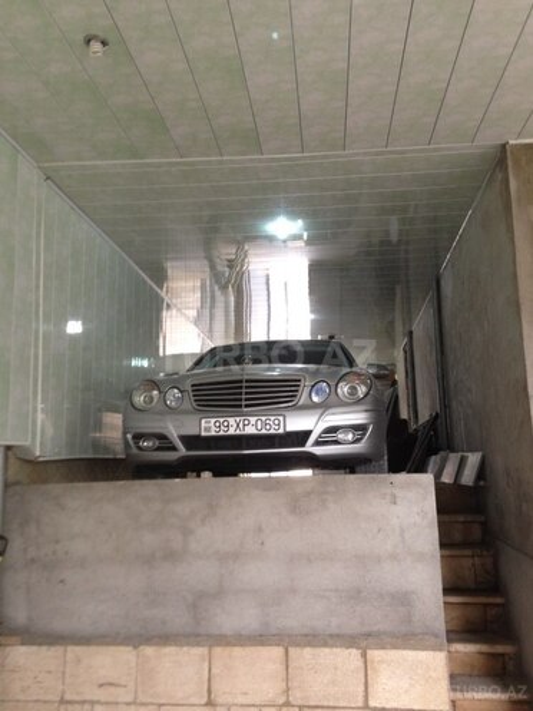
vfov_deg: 55.4
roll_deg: -0.4
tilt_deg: +17.4
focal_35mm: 33
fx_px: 677
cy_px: 356
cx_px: 266
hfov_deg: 42.9
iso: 80
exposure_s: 1/20
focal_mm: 4.12
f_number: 2.4
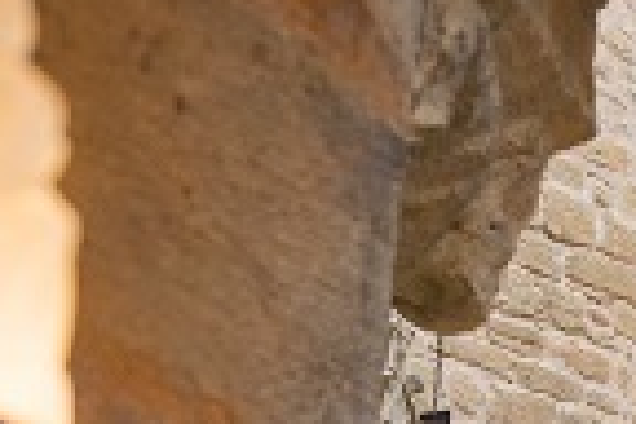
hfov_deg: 15.3
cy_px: 504
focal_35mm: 133
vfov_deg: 10.2
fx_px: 2349
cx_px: 495
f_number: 3.5
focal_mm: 24
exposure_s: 1/500
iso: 500
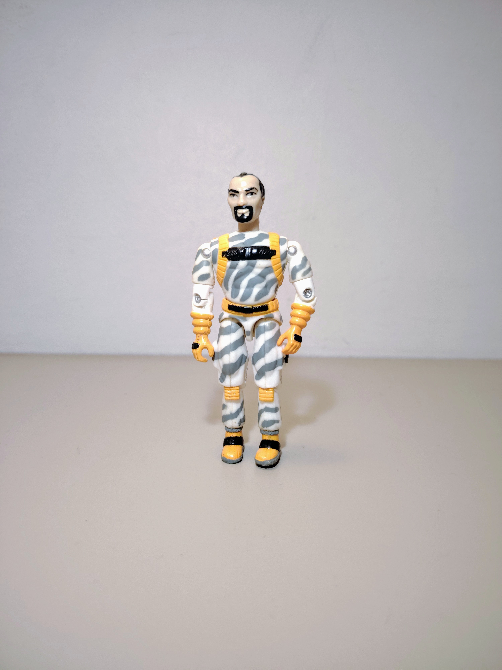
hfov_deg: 56.8
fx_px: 464
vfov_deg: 71.6
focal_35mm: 24
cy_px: 335
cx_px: 251
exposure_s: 1/50
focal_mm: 5.25
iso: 1250
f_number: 1.75
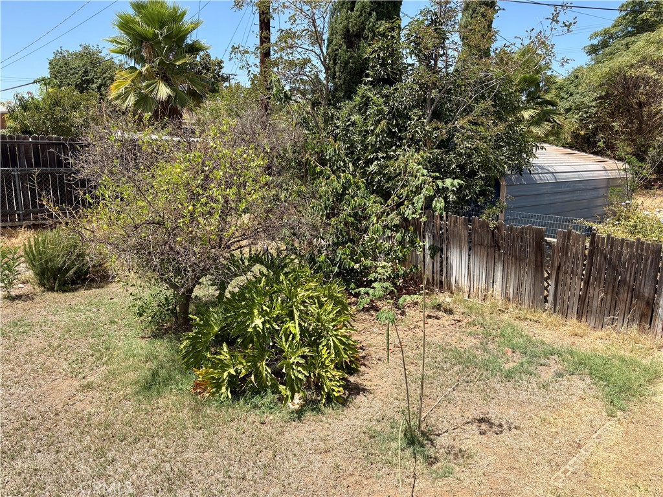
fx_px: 498
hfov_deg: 67.3
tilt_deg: -12.5
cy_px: 248
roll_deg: -1.1
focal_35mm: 26
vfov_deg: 53.1
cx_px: 332
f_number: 1.6
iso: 50
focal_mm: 5.96
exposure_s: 1/1953
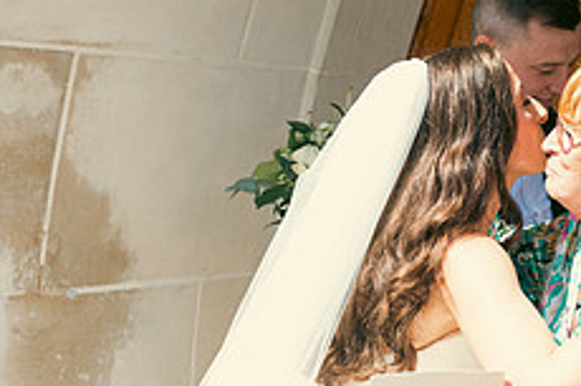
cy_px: 226
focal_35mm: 101
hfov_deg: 19.6
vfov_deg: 13.5
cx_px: 591
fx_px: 1629
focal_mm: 40
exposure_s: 1/500
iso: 100
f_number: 3.5
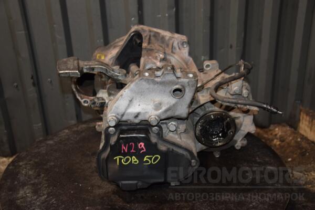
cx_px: 158
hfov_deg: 43.6
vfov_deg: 29.9
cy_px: 105
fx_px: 394
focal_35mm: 45
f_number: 5
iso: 800
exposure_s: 1/60
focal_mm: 30
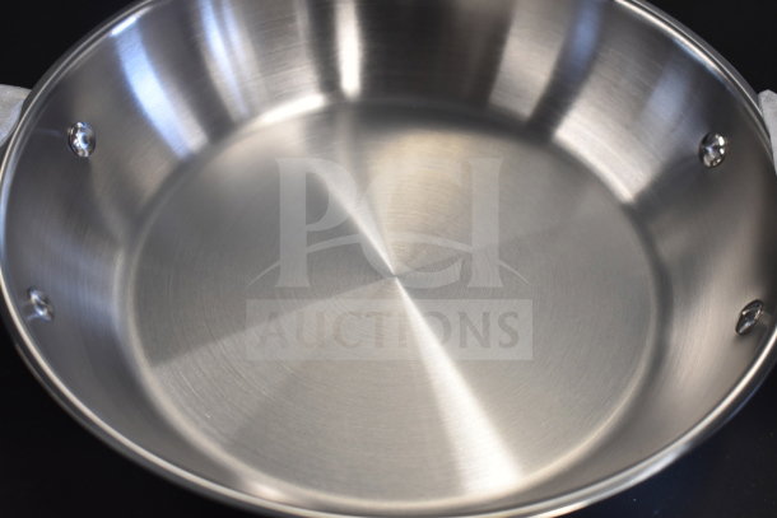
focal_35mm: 57
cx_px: 388
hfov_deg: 35.0
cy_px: 259
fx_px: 1230
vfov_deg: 23.8
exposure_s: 1/60
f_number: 4.8
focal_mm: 38
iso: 800
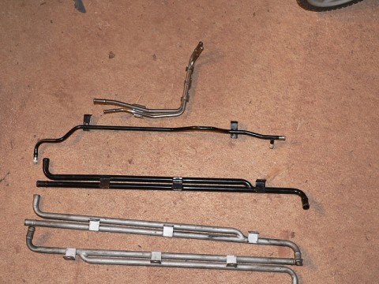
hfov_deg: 36.8
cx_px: 190
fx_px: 569
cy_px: 142
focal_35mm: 52
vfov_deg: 28.0
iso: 100
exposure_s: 1/60
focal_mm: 8.6
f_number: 2.8
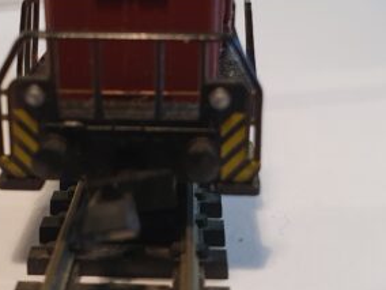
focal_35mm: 55
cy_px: 78
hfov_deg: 34.8
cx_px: 148
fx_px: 613
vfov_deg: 26.3
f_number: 2.4
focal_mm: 4.32
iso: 320
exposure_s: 1/100
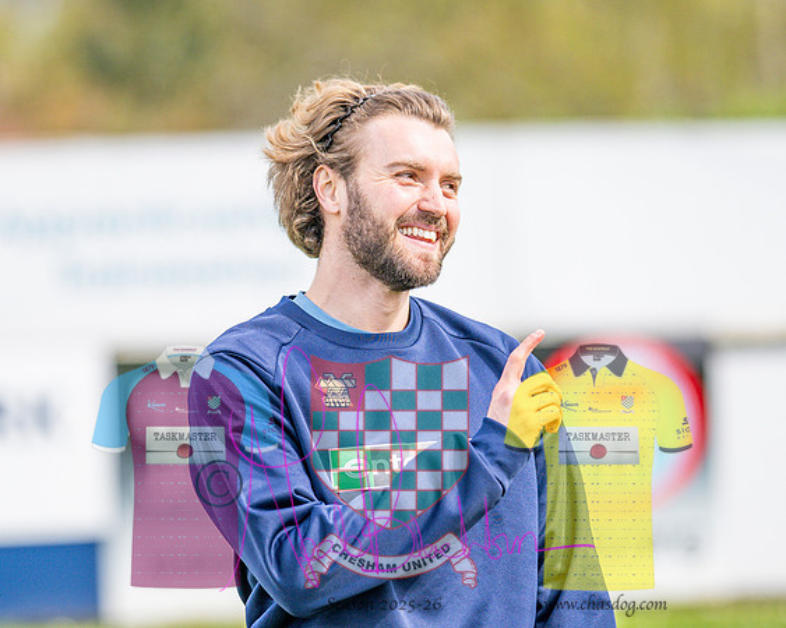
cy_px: 261
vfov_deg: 5.8
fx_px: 6181
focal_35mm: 266
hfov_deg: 7.3
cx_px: 328
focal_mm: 135
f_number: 2
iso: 200
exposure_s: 1/4000
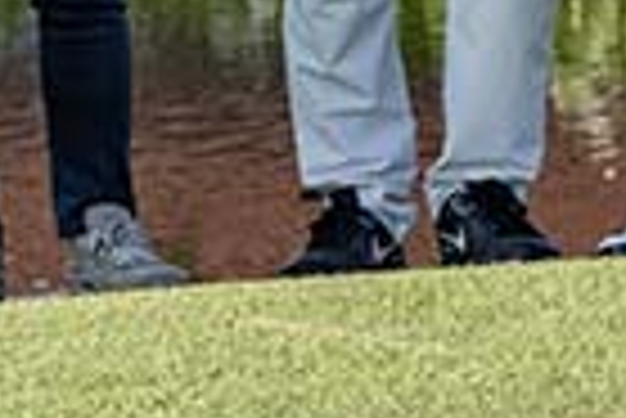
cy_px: -885
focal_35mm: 505
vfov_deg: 2.7
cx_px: 491
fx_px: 8790
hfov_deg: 4.1
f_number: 5.6
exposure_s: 1/2000
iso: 900
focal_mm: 73
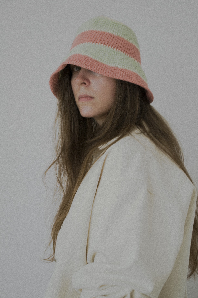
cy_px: 149
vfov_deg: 27.0
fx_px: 619
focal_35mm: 75
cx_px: 99
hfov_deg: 18.2
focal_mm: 50
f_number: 5.6
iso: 125
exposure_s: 1/80
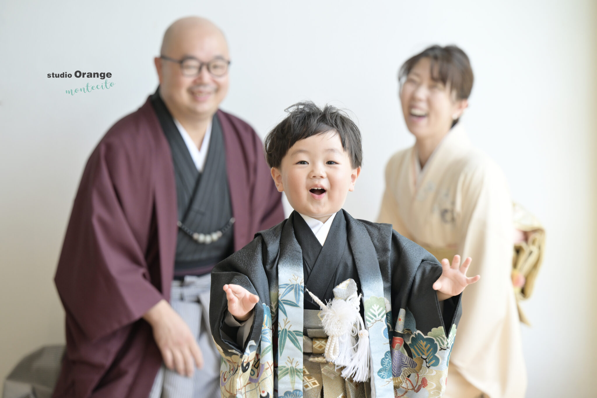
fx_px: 2238
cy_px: 199
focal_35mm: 135
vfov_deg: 10.2
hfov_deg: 15.2
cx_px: 298
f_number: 4
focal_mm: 135
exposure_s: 1/250
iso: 500
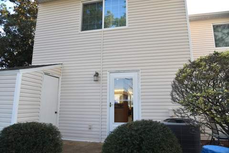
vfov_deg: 53.1
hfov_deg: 73.7
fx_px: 153
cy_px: 76
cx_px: 114
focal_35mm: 24
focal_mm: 24
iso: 400
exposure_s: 1/160
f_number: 6.3
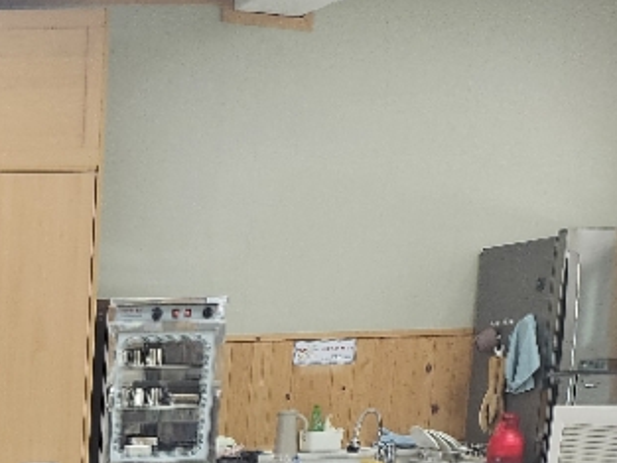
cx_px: -258
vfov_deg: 13.2
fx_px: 1747
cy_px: 912
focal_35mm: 98
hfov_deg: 18.2
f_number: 1.8
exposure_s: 1/120
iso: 125
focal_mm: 5
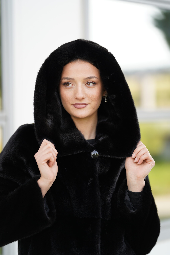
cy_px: 128
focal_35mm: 144
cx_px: 85
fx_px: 1020
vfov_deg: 14.3
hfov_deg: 9.5
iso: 200
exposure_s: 1/250
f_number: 2.8
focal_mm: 144
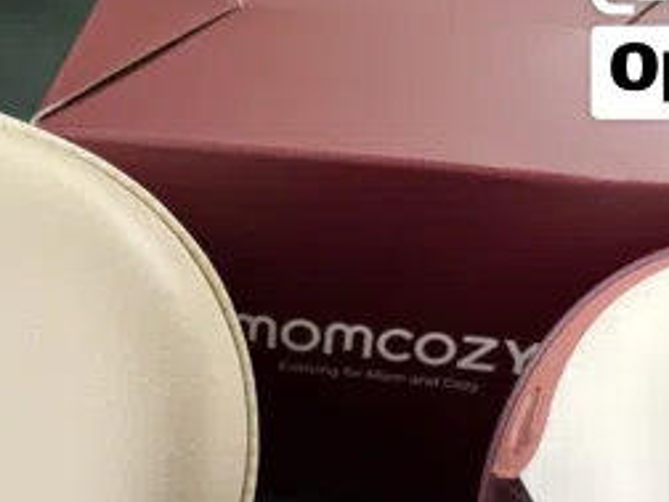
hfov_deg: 29.1
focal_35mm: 66
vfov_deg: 21.5
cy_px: 502
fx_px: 1276
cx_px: 191
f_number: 1.6
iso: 200
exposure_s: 1/60
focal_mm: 5.96
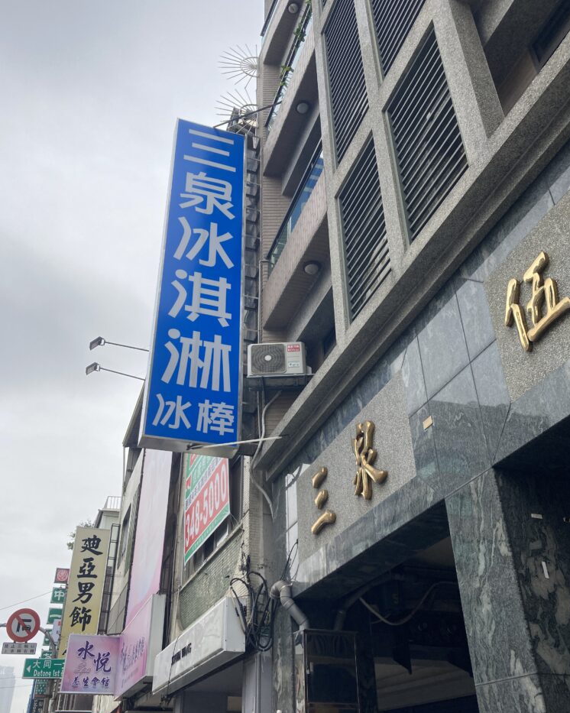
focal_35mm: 30
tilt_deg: +34.2
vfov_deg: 58.8
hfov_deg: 48.5
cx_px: 281
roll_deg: +0.4
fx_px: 633
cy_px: 367
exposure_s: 1/375
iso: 20
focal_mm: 3.99
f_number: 1.8
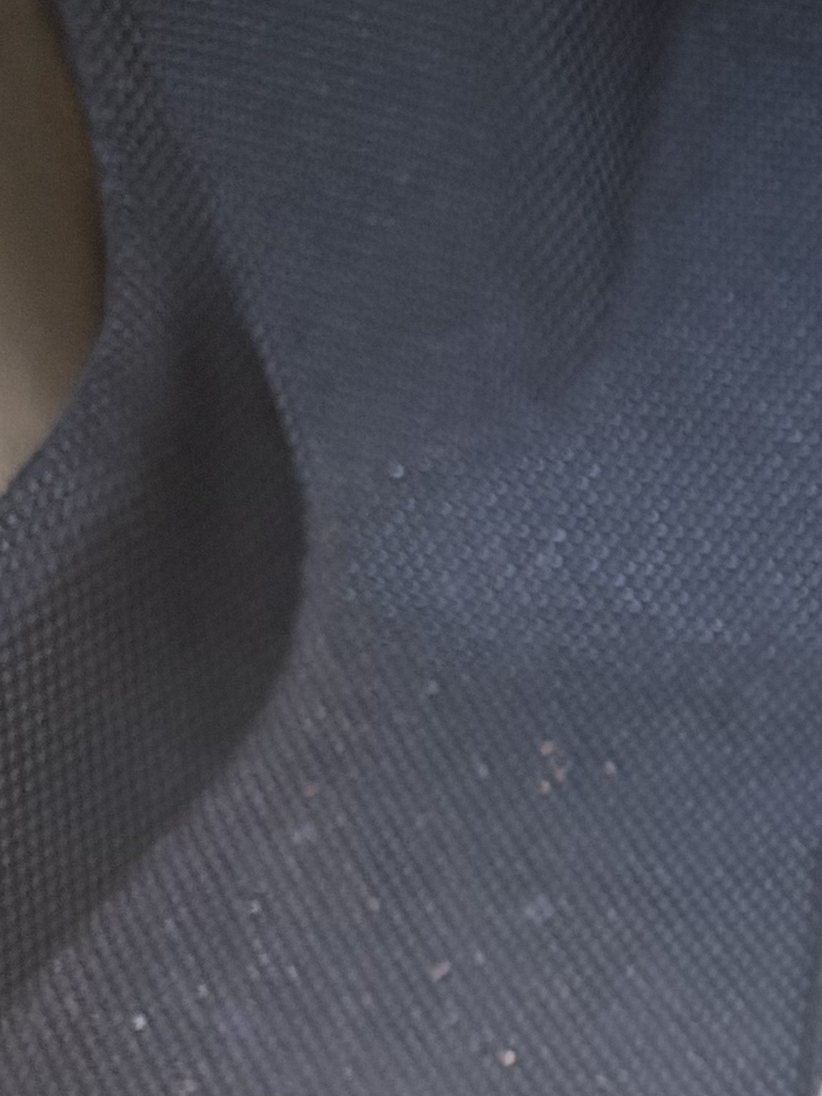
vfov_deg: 19.2
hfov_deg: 13.6
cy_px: 1144
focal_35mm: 99
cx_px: 1409
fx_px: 3134
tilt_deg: -50.7
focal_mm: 5.96
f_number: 1.6
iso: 500
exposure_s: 1/42
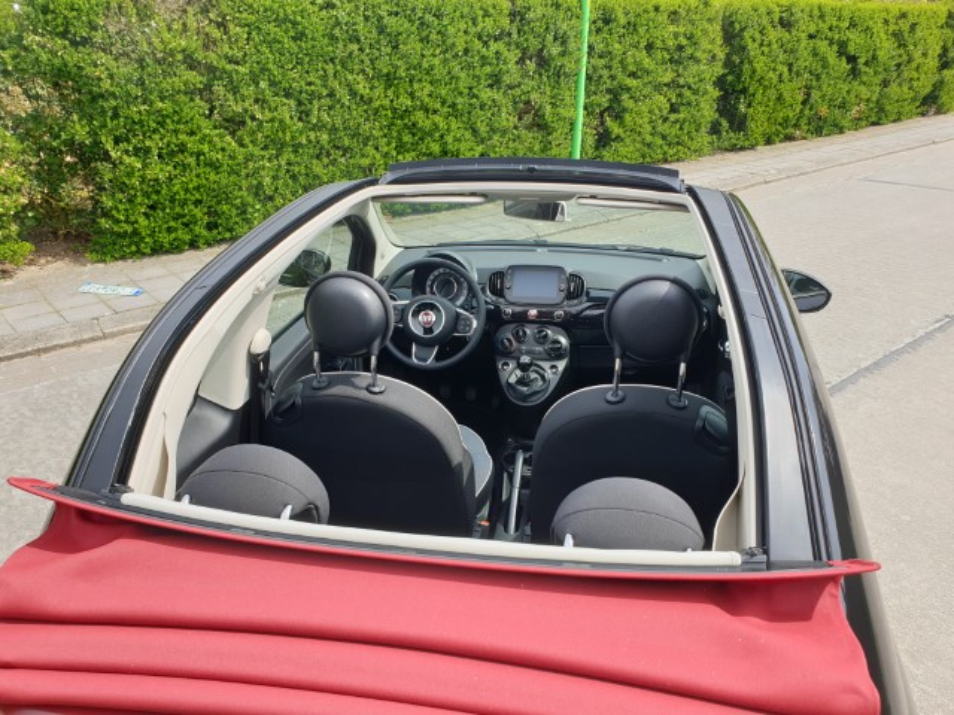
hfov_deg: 67.3
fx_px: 717
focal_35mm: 26
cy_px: 358
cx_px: 477
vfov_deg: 53.1
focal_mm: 4.3
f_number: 2.4
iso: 50
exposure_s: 1/659
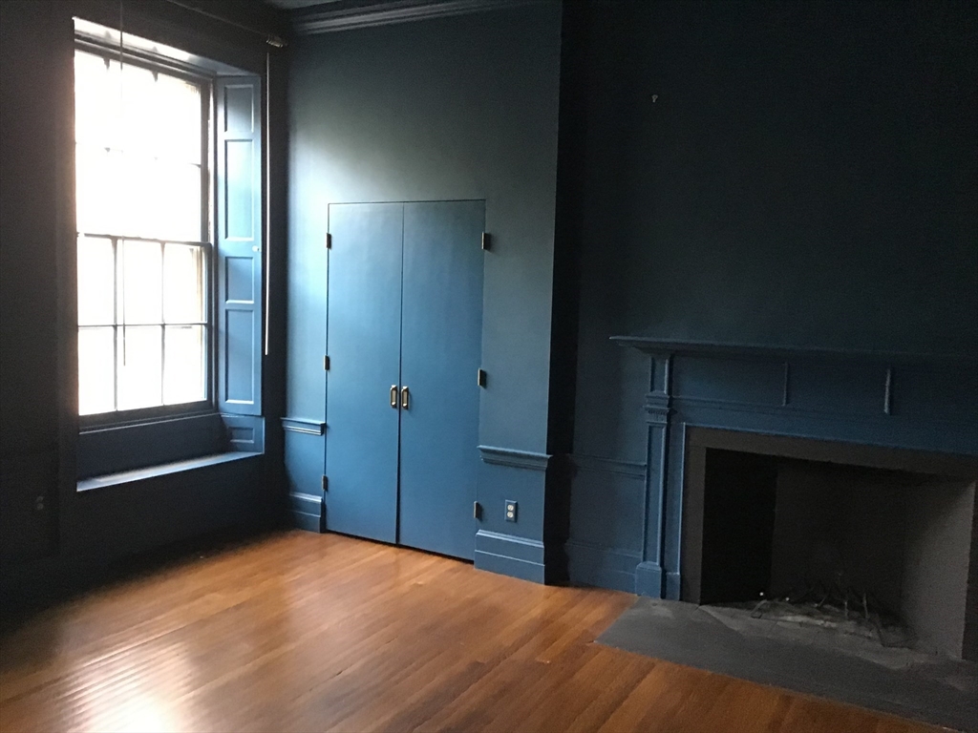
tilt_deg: -4.5
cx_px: 489
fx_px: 876
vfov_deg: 45.4
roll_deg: -0.9
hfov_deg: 58.4
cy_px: 366
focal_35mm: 31
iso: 200
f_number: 2.4
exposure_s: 1/20
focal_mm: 3.3
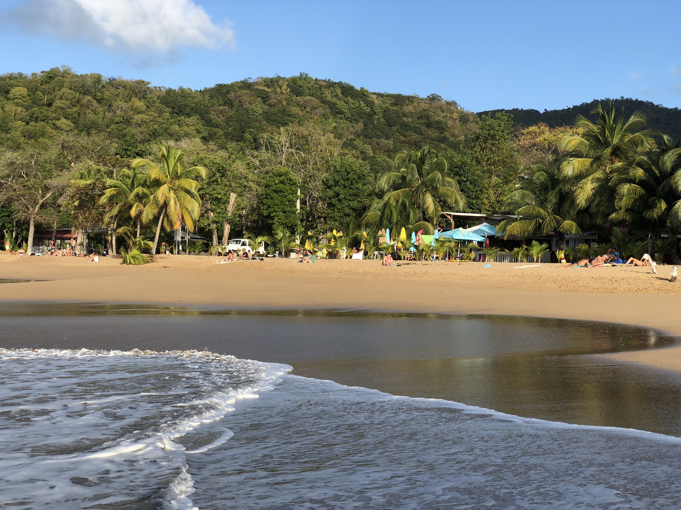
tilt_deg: +0.9
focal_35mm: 52
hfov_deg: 36.8
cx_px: 340
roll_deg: -1.1
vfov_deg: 28.0
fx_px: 1023
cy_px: 255
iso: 16
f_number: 2.4
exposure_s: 1/657
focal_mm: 6
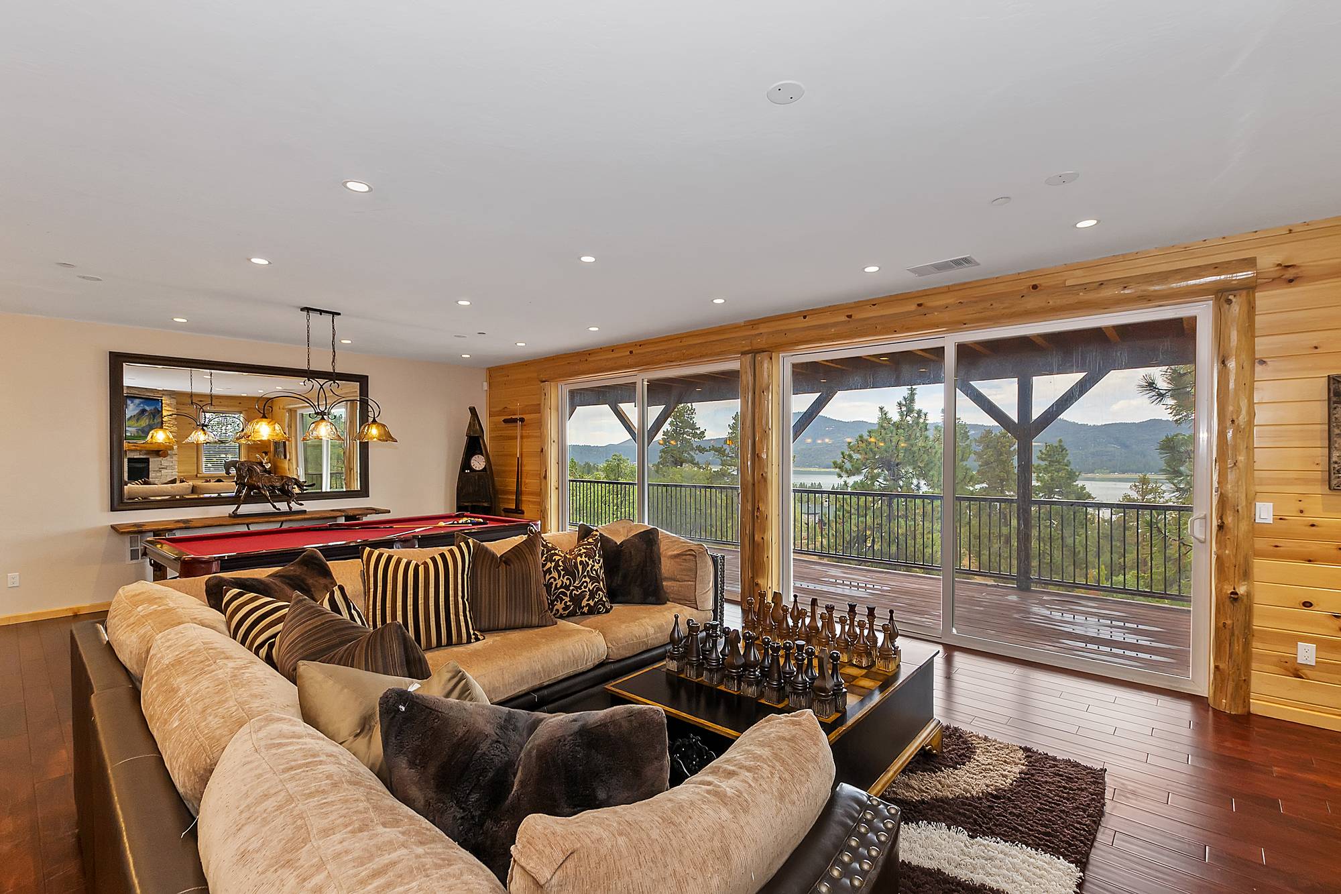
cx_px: 670
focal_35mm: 15
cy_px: 447
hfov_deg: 100.4
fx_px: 559
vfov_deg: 77.3
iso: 400
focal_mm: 10
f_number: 8
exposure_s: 1/30
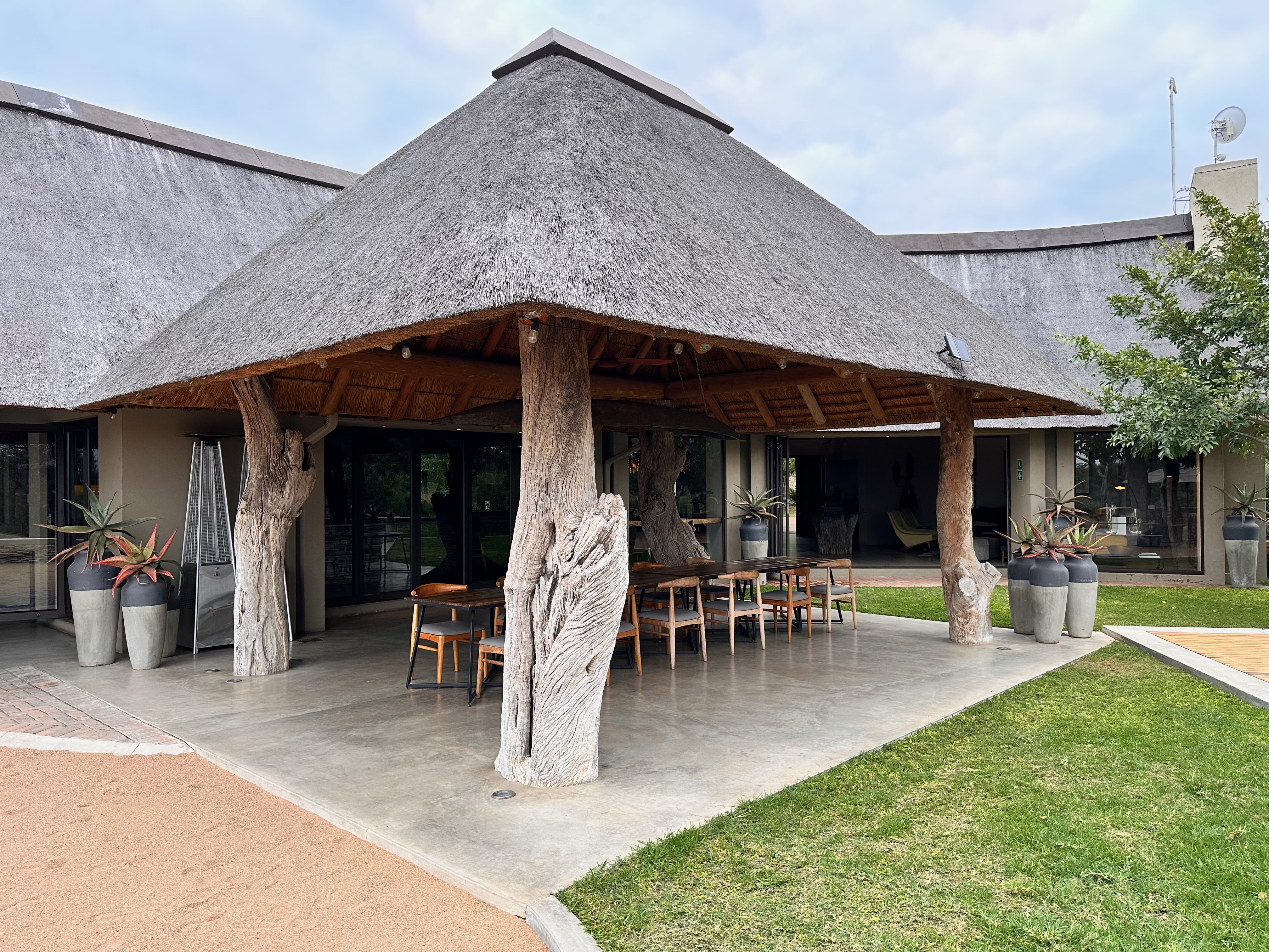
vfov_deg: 56.8
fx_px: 880
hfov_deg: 71.6
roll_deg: +0.8
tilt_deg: +1.2
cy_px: 476
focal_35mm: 24
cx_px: 634
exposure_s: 1/121
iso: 125
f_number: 1.78
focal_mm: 6.86
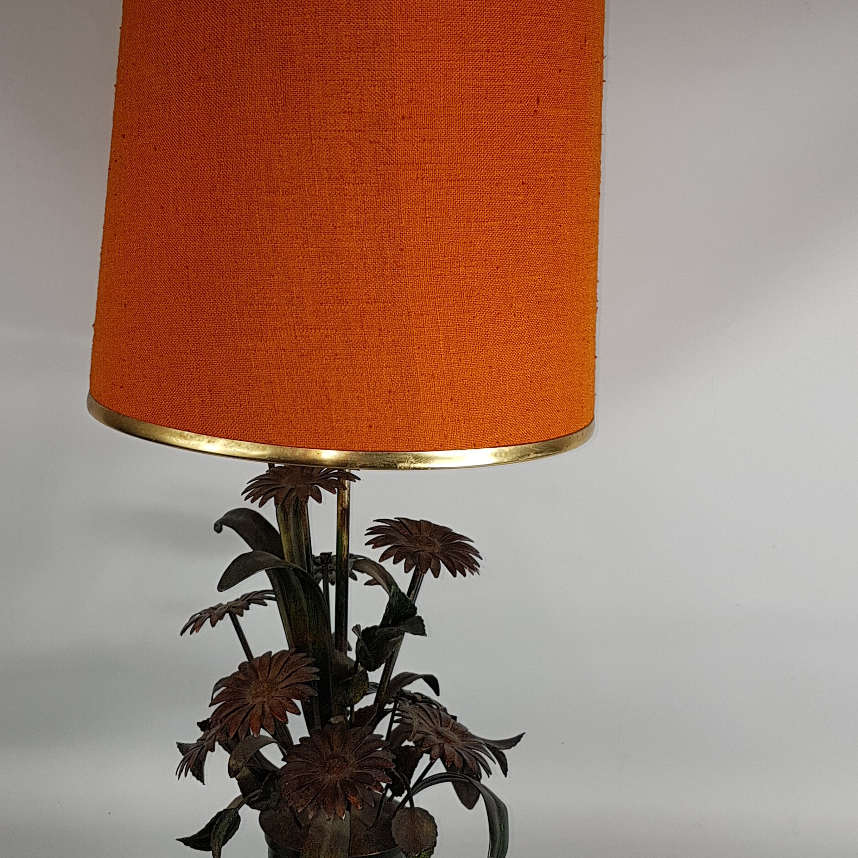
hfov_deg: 47.2
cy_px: 432
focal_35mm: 35
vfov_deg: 47.2
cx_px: 404
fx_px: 981
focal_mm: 4.2
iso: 64
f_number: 1.7
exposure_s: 1/100
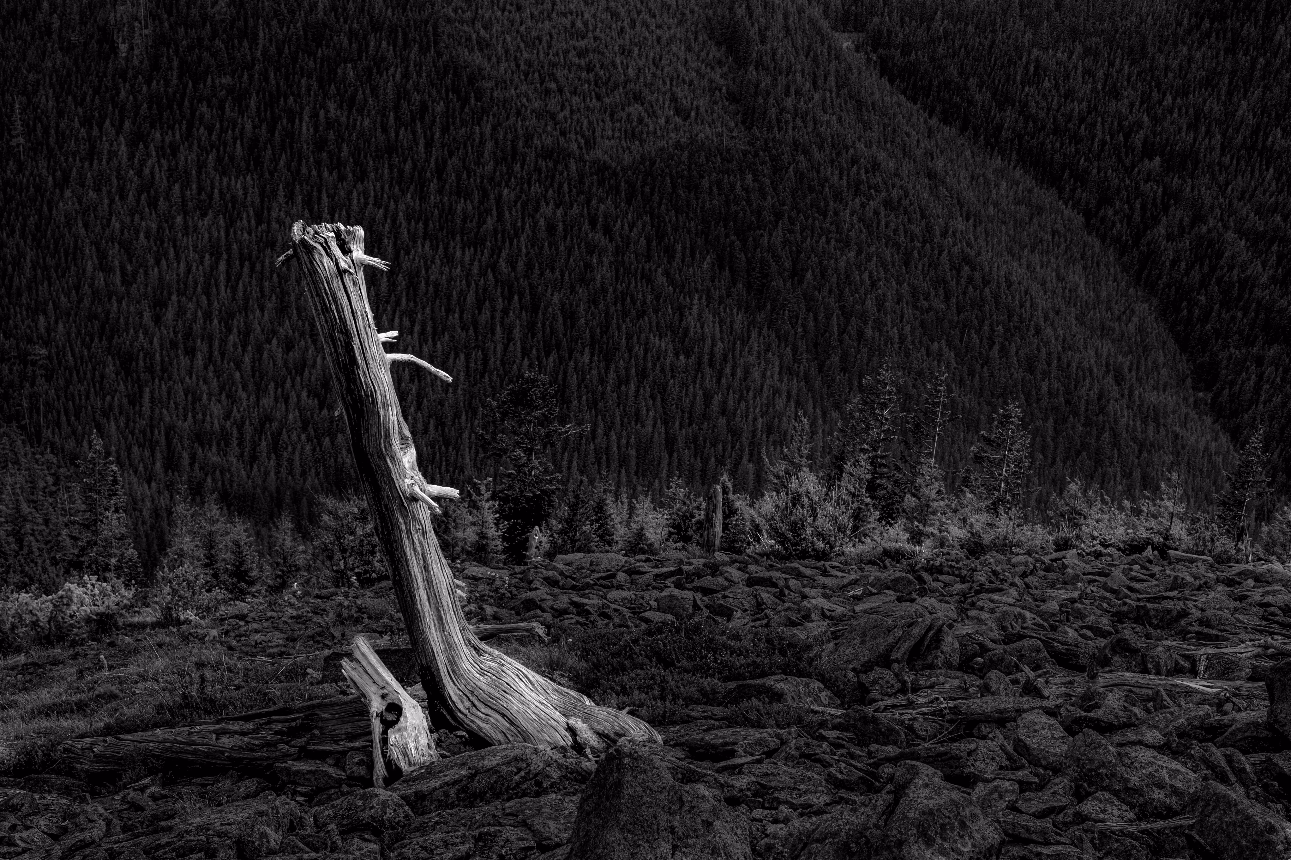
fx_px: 1900
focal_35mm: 53
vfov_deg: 25.5
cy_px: 430
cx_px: 646
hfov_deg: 37.5
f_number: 10
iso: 160
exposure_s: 1/250
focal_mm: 35.3
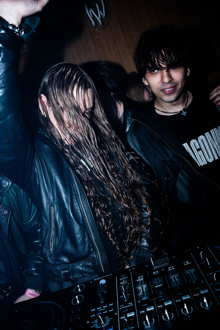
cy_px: 165
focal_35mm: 28
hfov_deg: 46.4
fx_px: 257
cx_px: 110
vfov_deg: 65.5
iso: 160
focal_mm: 28
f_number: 5.6
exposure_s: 1/200
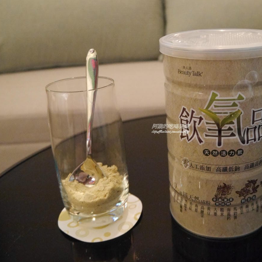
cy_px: 129
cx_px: 171
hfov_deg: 40.5
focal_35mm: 41
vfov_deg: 40.9
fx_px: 351
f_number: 4
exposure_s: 1/30
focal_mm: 17
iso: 3200
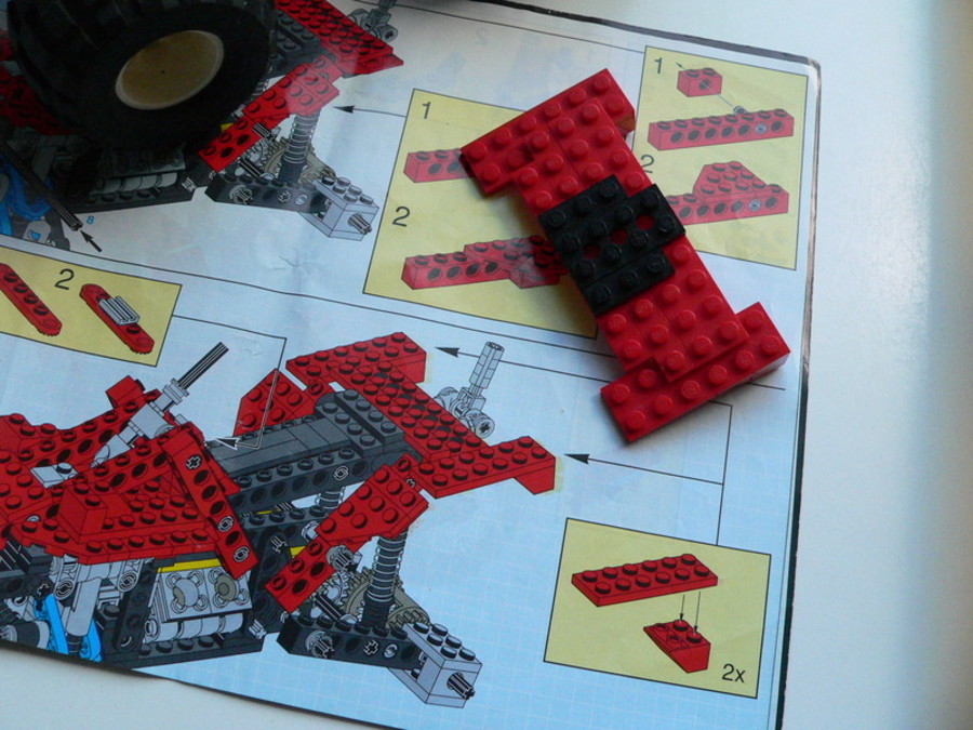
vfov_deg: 39.7
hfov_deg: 51.4
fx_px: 1012
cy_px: 365
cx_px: 486
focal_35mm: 36
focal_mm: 6
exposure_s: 1/200
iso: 400
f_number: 4
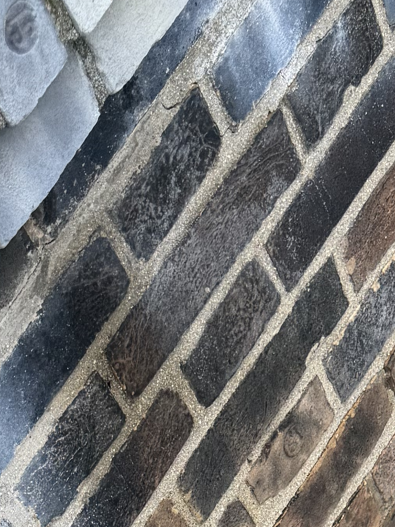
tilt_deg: -58.1
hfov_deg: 14.6
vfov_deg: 16.4
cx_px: 213
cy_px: 936
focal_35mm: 101
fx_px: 1536
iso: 80
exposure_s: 1/955
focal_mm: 6.76
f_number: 1.78
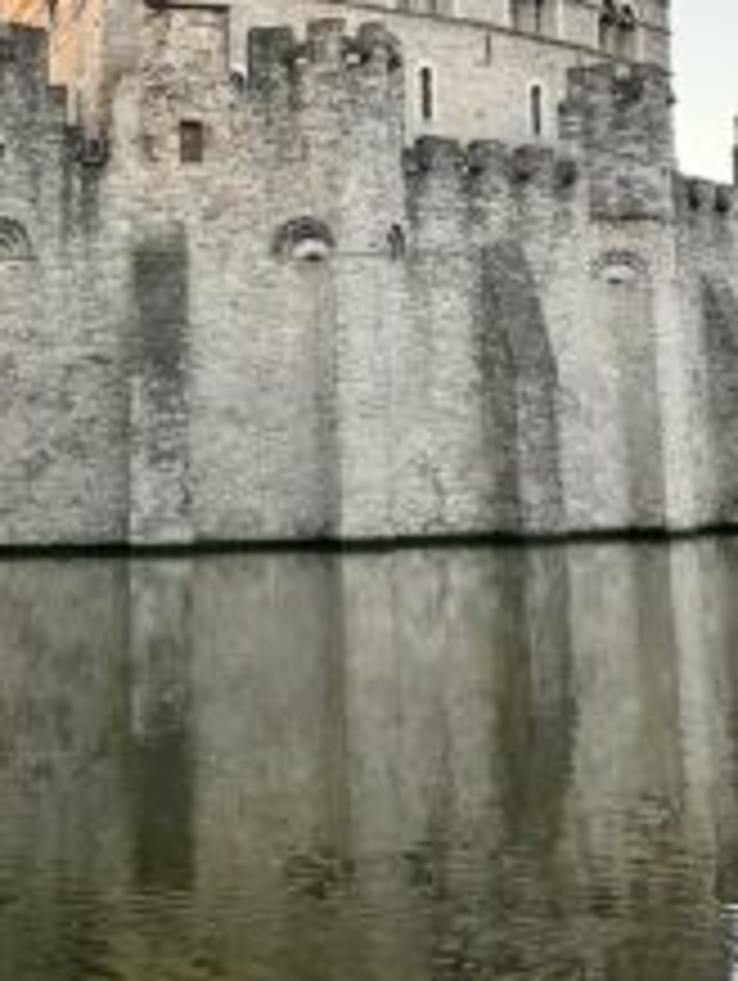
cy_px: 220
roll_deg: +0.2
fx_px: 1560
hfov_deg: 26.4
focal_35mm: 55
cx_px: 232
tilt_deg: +9.2
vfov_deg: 34.0
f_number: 1.78
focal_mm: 6.86
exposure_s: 1/252
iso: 80
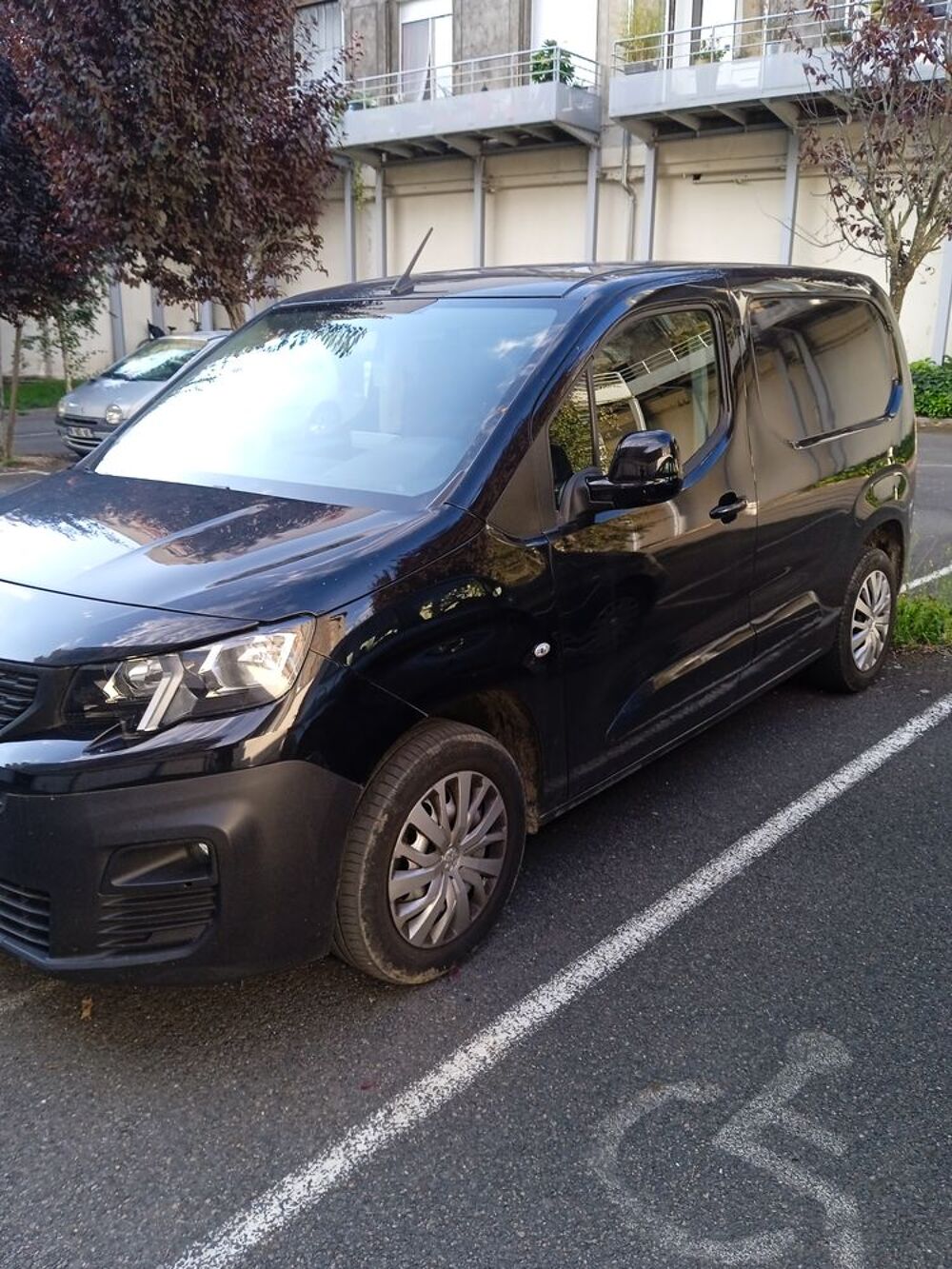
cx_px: 476
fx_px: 1027
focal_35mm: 28
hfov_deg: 49.8
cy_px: 634
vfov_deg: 63.4
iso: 134
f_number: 2.2
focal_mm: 3.43
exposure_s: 1/100
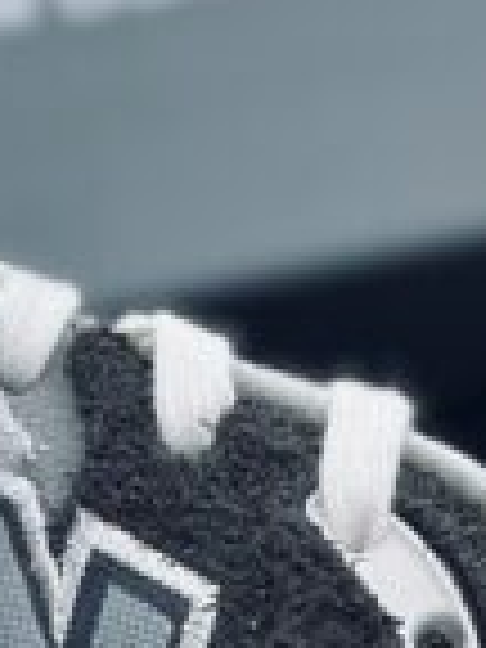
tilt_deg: -55.2
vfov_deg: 6.3
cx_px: -32
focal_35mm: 311
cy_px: 911
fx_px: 5822
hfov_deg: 4.8
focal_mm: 6.86
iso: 64
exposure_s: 1/100
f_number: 1.78
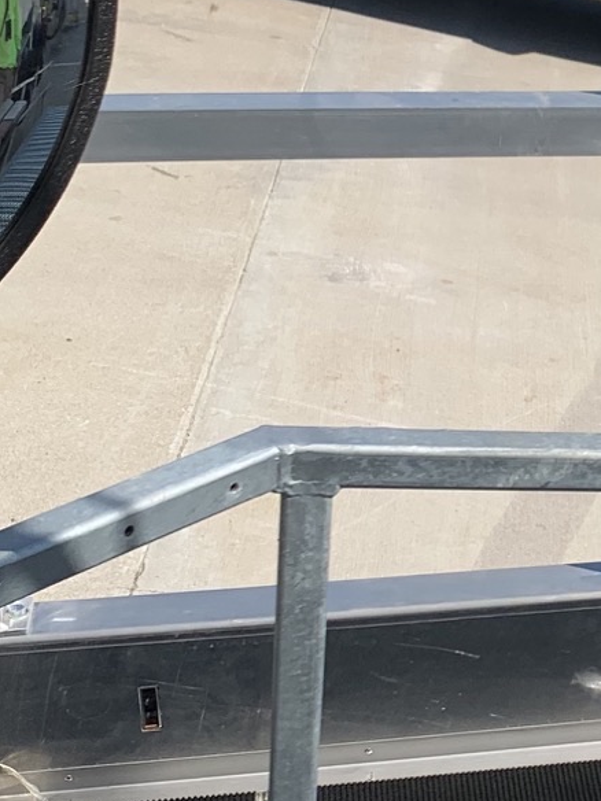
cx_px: 873
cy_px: 413
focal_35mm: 89
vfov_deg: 22.0
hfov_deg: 15.4
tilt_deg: -23.7
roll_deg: -12.9
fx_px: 2060
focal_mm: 4.25
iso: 25
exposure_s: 1/3086
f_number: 1.8
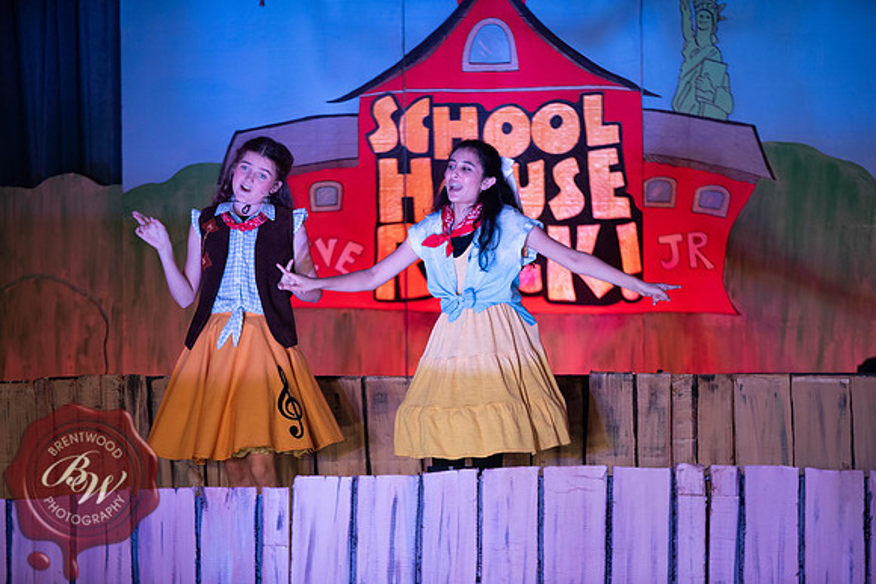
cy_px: 292
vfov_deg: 6.9
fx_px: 4868
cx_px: 438
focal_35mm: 200
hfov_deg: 10.3
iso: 640
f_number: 2.8
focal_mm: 200
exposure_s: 1/200
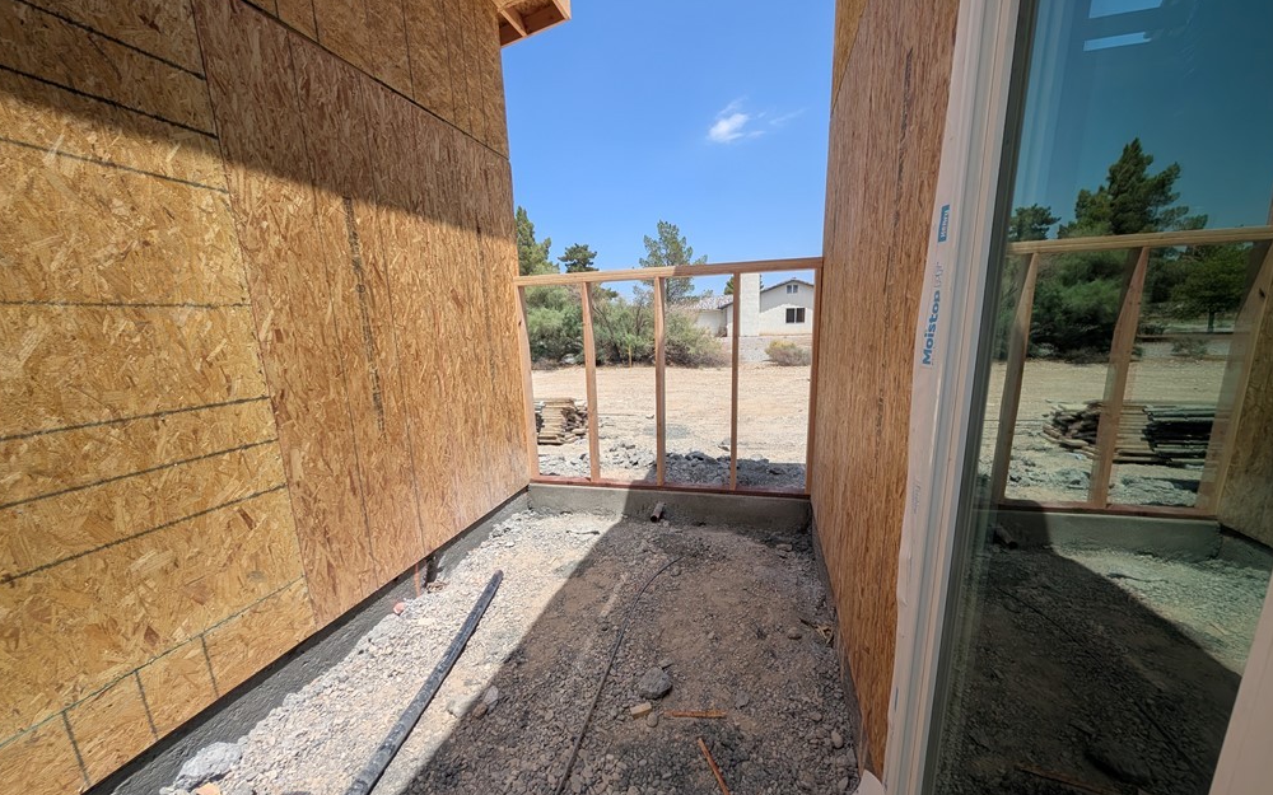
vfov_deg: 82.6
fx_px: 451
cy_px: 435
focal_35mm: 13
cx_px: 632
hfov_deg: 109.4
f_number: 1.7
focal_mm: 2.02
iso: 52
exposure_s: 1/3436
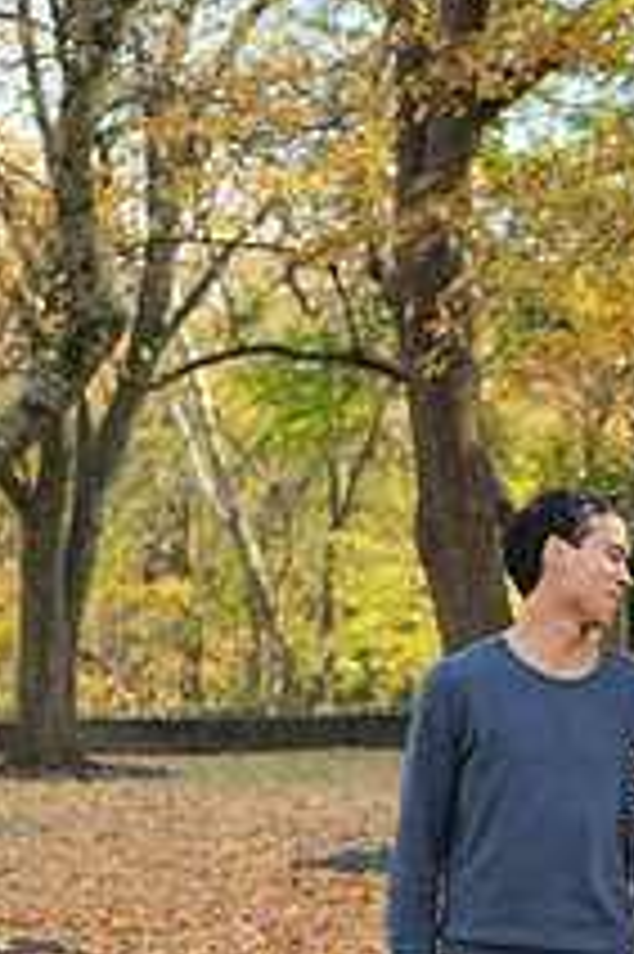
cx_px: 641
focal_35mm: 106
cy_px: 842
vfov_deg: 19.0
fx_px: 2805
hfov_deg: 12.7
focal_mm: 50
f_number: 3.5
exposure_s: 1/500
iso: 1000
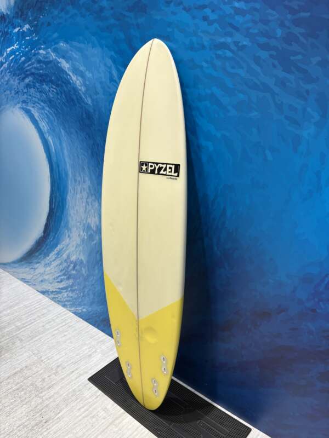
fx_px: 329
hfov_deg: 53.1
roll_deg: +4.2
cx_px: 164
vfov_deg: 67.3
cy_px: 219
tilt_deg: -18.9
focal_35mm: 26
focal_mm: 5.96
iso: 40
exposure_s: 1/121
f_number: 1.6
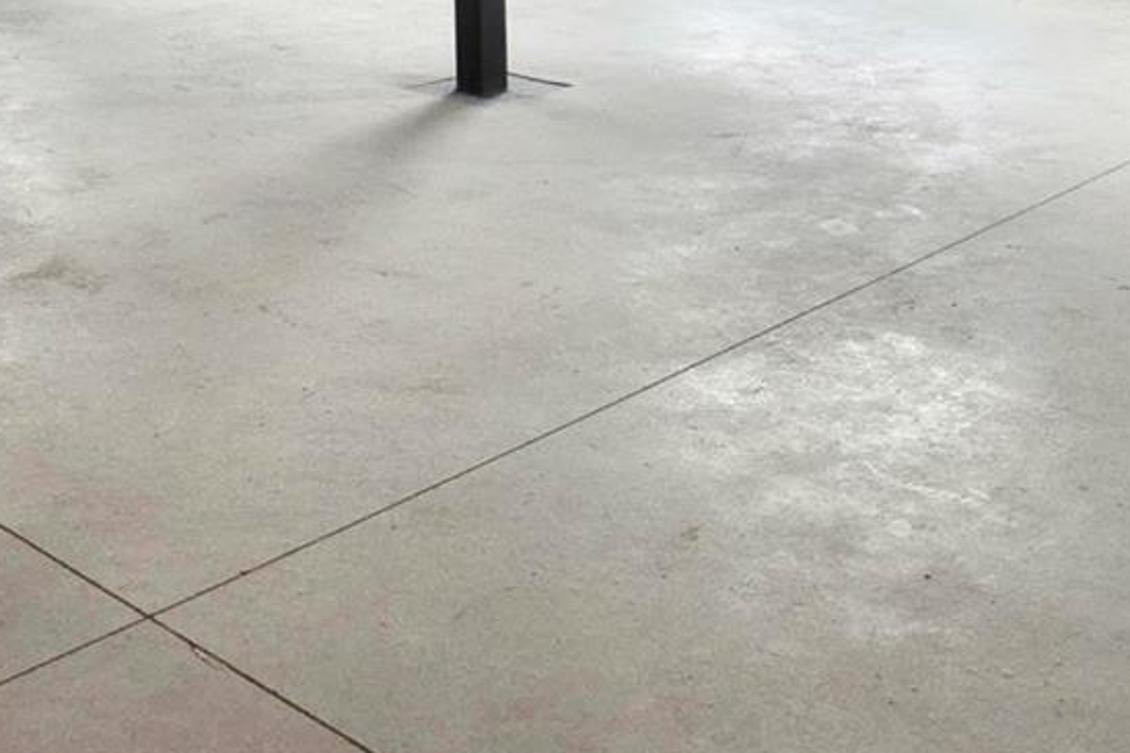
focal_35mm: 56
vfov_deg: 20.1
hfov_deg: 35.6
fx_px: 1758
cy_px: -445
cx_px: 533
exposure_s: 1/50
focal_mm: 10
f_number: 8
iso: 320
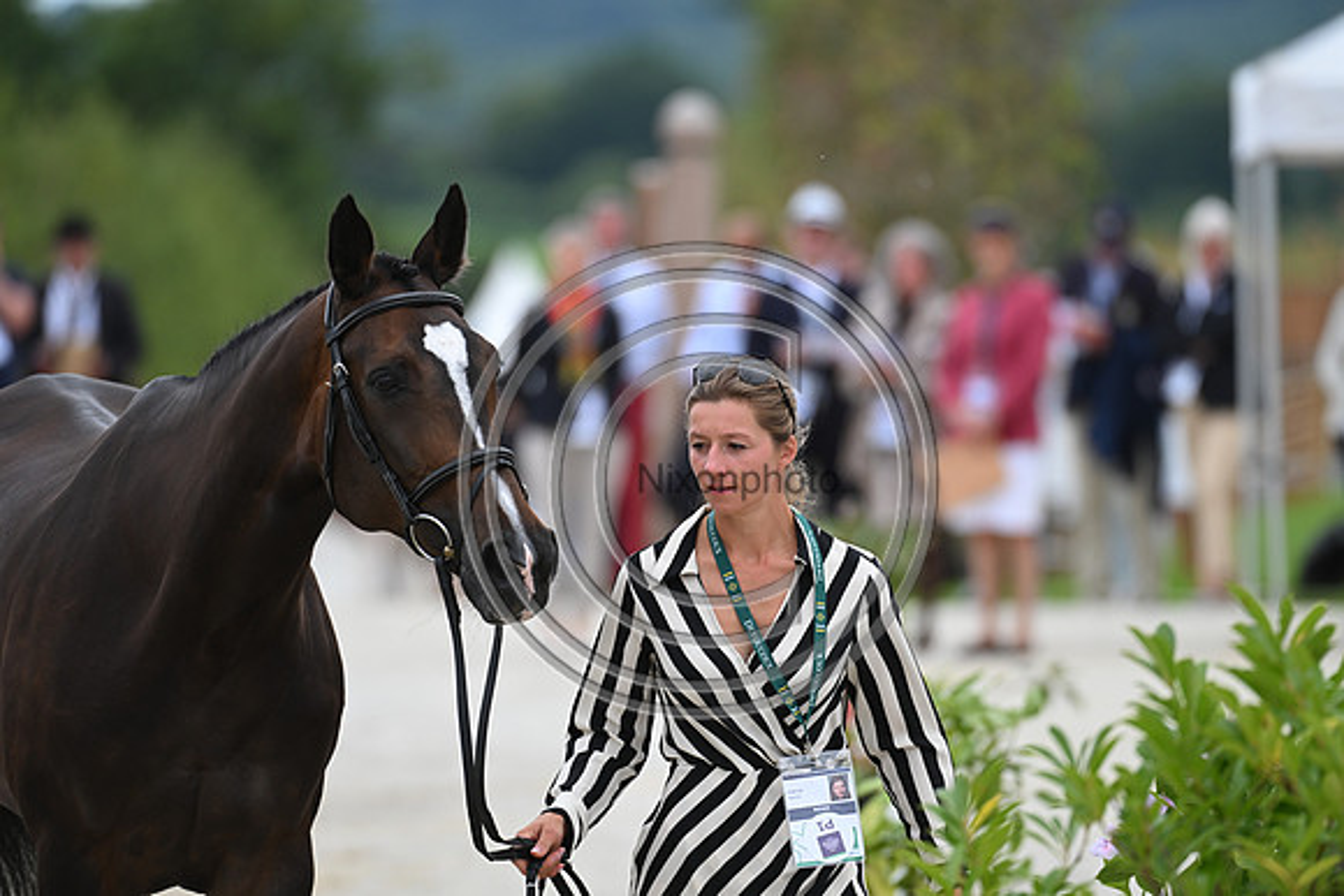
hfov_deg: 5.2
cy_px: 448
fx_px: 14936
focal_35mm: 400
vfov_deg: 3.4
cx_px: 672
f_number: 5.6
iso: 560
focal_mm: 400
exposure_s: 1/1600
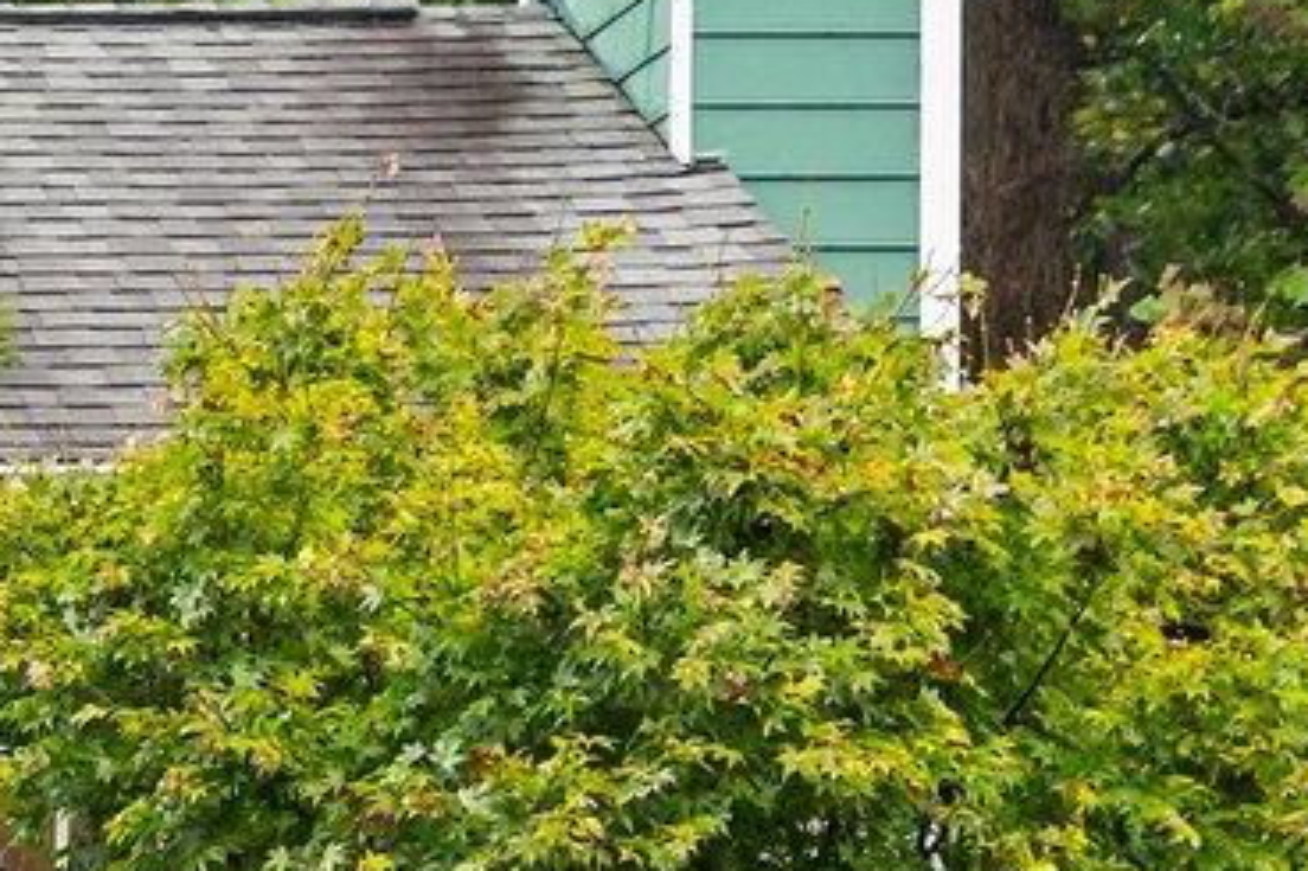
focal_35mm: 195
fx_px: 7081
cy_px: 1353
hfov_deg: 9.6
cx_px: -1596
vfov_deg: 6.9
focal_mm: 35
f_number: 4
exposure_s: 1/200
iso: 1250
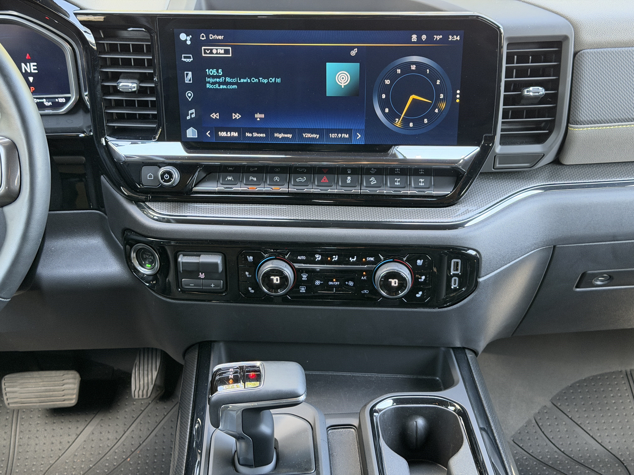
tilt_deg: -28.4
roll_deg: +0.5
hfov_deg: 39.7
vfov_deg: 30.3
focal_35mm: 48
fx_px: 879
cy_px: 238
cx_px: 317
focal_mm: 6.76
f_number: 1.78
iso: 250
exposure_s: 1/60
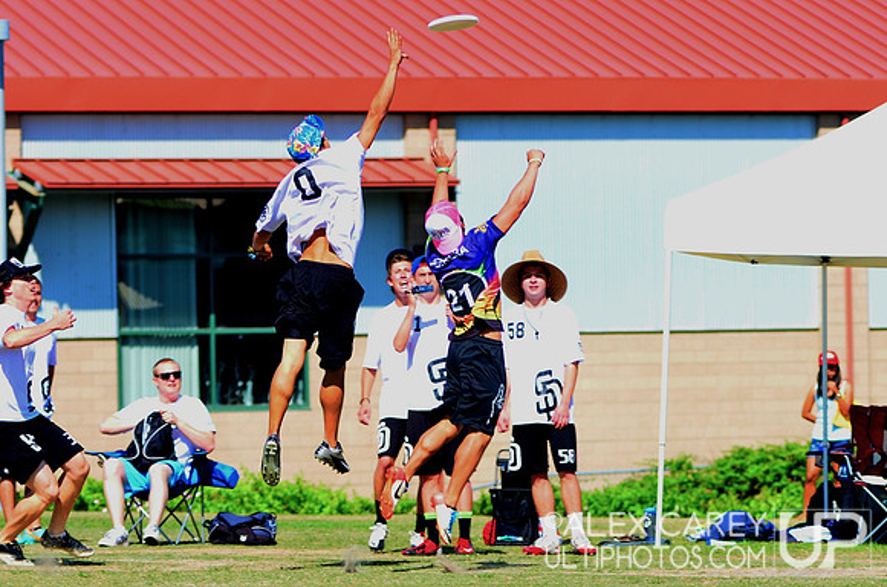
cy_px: 294
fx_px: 4610
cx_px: 444
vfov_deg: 7.3
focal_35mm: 188
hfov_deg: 11.0
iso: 200
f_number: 4
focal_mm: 125
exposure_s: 1/800
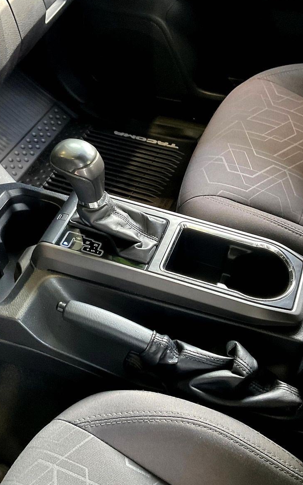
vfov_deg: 47.2
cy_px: 243
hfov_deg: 30.5
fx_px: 555
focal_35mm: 42
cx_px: 133
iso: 320
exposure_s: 1/33
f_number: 1.8
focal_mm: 3
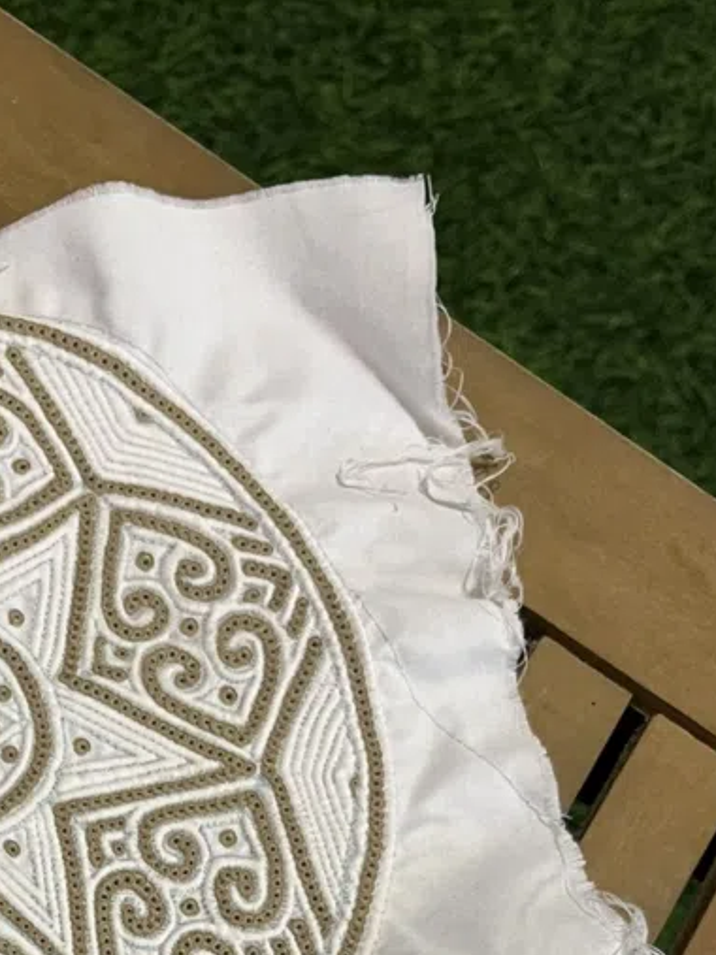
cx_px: 49
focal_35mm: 70
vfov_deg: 24.4
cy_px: 1223
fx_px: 1931
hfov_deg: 20.5
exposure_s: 1/50
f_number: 1.6
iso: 125
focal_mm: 5.1
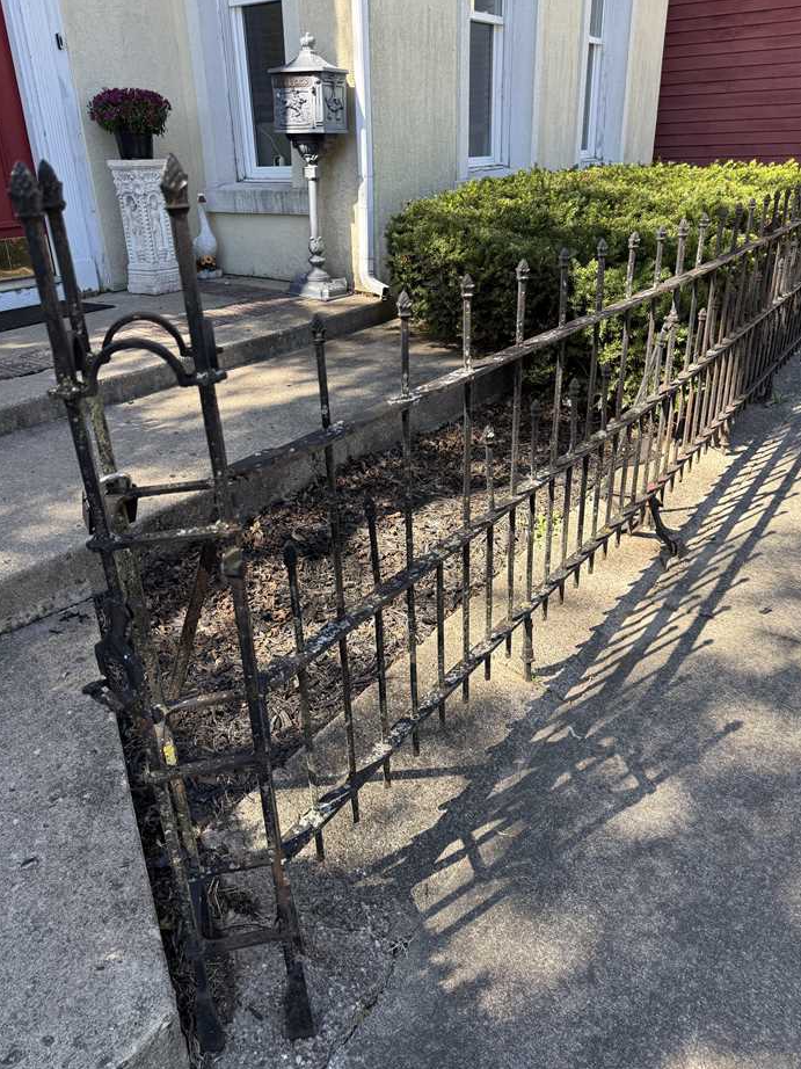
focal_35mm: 25
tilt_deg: -26.2
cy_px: 533
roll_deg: +0.7
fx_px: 772
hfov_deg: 54.9
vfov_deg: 69.4
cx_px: 392
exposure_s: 1/722
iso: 100
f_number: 1.78
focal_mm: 6.76
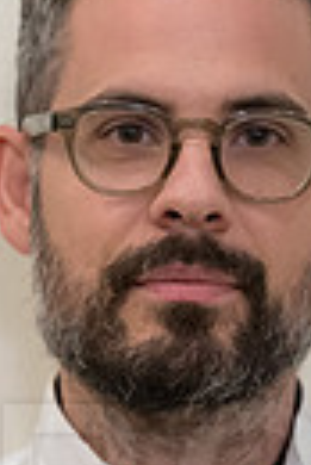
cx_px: 243
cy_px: 494
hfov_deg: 2.4
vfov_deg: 3.5
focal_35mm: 584
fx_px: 7547
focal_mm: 169
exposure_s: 1/80
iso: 5000
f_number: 4
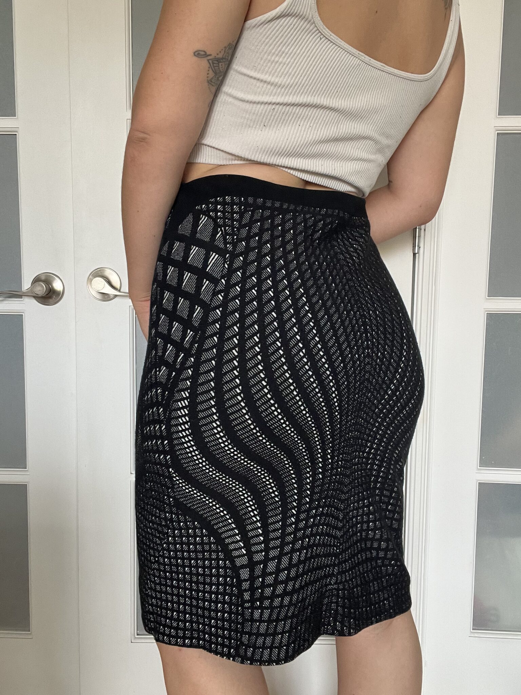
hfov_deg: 46.8
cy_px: 348
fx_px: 602
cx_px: 260
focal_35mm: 30
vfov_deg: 60.0
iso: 160
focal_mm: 2.71
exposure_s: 1/60
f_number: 2.2
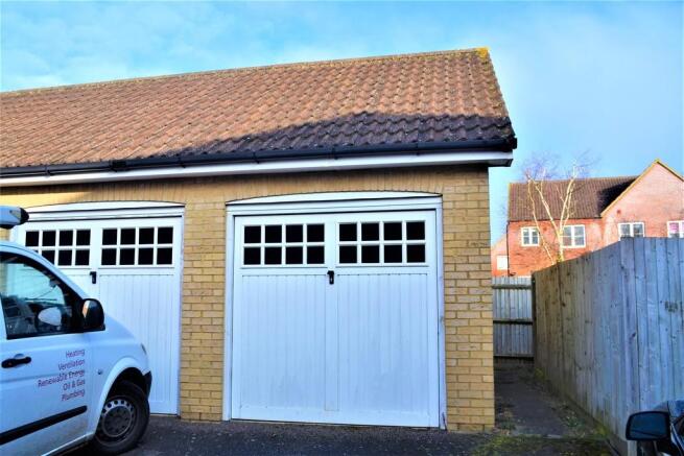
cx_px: 342
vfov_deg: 43.6
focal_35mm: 30
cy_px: 228
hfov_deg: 61.9
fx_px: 570
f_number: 7.1
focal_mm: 20
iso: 100
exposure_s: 1/200
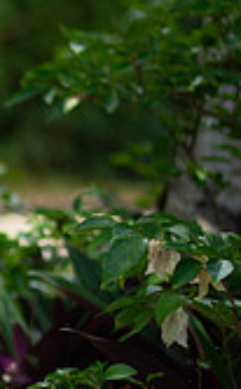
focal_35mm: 207
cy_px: 363
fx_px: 2187
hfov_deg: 6.0
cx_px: -391
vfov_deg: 10.1
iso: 400
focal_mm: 58
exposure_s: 1/640
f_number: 2
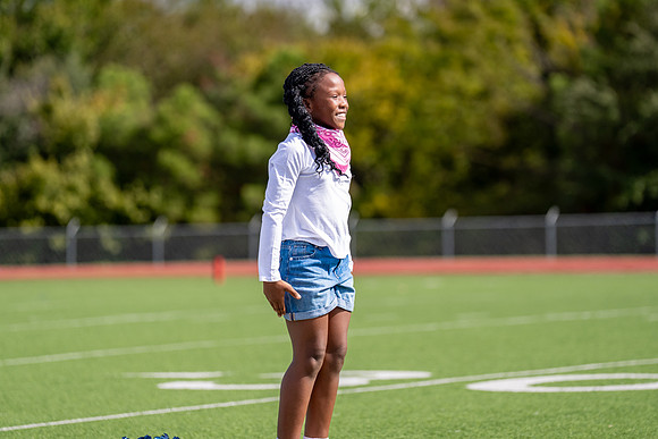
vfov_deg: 7.1
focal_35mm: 193
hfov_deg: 10.7
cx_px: 319
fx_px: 3522
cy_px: 177
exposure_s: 1/4000
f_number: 2.8
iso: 250
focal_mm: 156
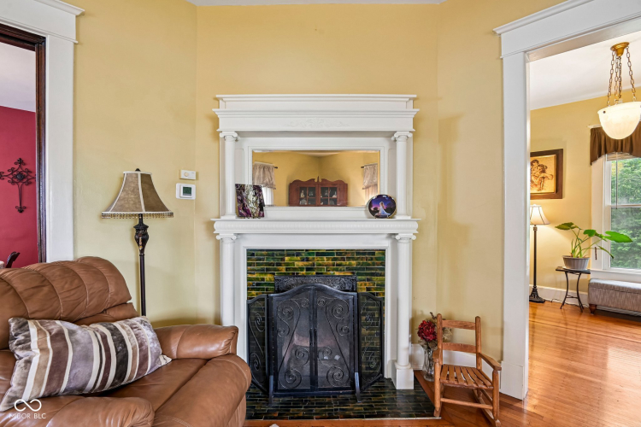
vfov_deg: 73.7
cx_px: 320
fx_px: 285
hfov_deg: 96.7
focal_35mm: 16
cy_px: 214
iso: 400
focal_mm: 16
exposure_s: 1/2
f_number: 8
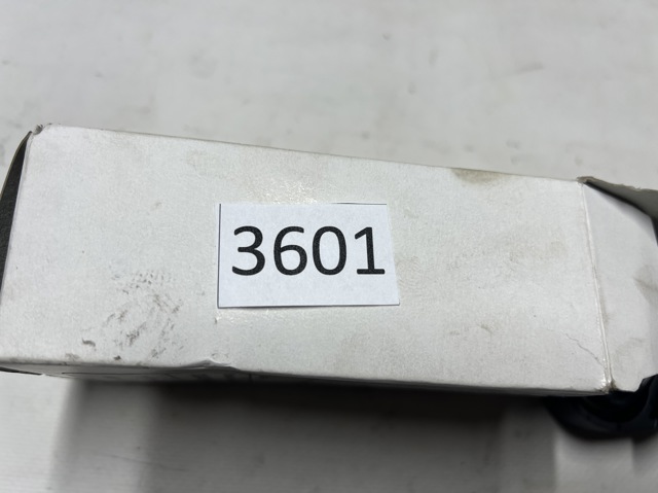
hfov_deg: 67.3
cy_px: 246
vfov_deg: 53.0
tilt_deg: -72.3
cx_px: 329
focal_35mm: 26
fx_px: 494
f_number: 1.5
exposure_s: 1/100
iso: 40
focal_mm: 5.7
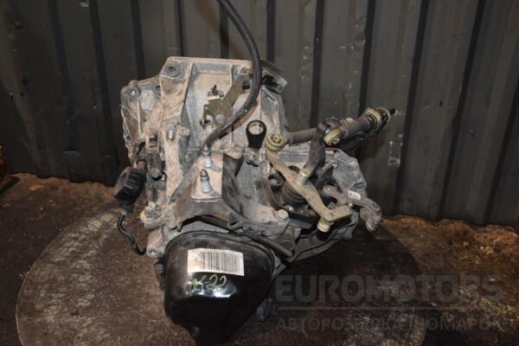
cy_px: 173
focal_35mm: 33
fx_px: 476
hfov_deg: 57.2
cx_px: 260
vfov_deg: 40.0
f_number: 5
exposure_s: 1/60
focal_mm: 22
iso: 800
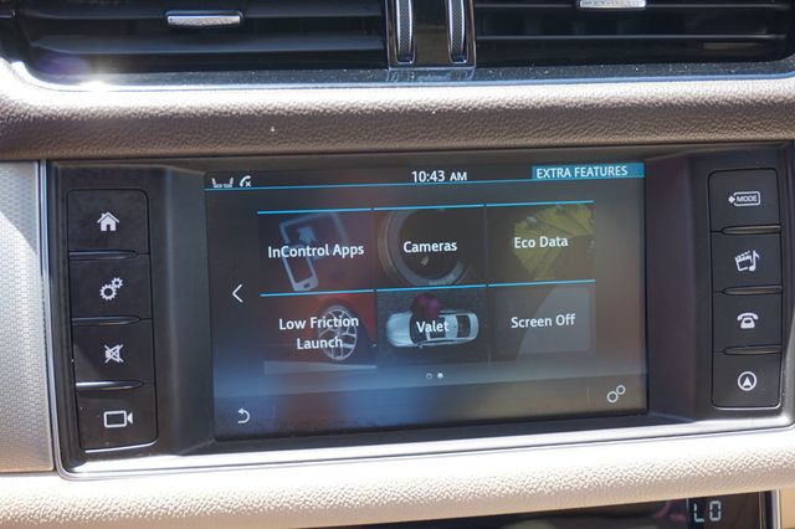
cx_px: 398
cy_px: 264
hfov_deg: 47.9
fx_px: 894
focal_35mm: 40
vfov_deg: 33.0
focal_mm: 27
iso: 160
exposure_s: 1/60
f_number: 4.5
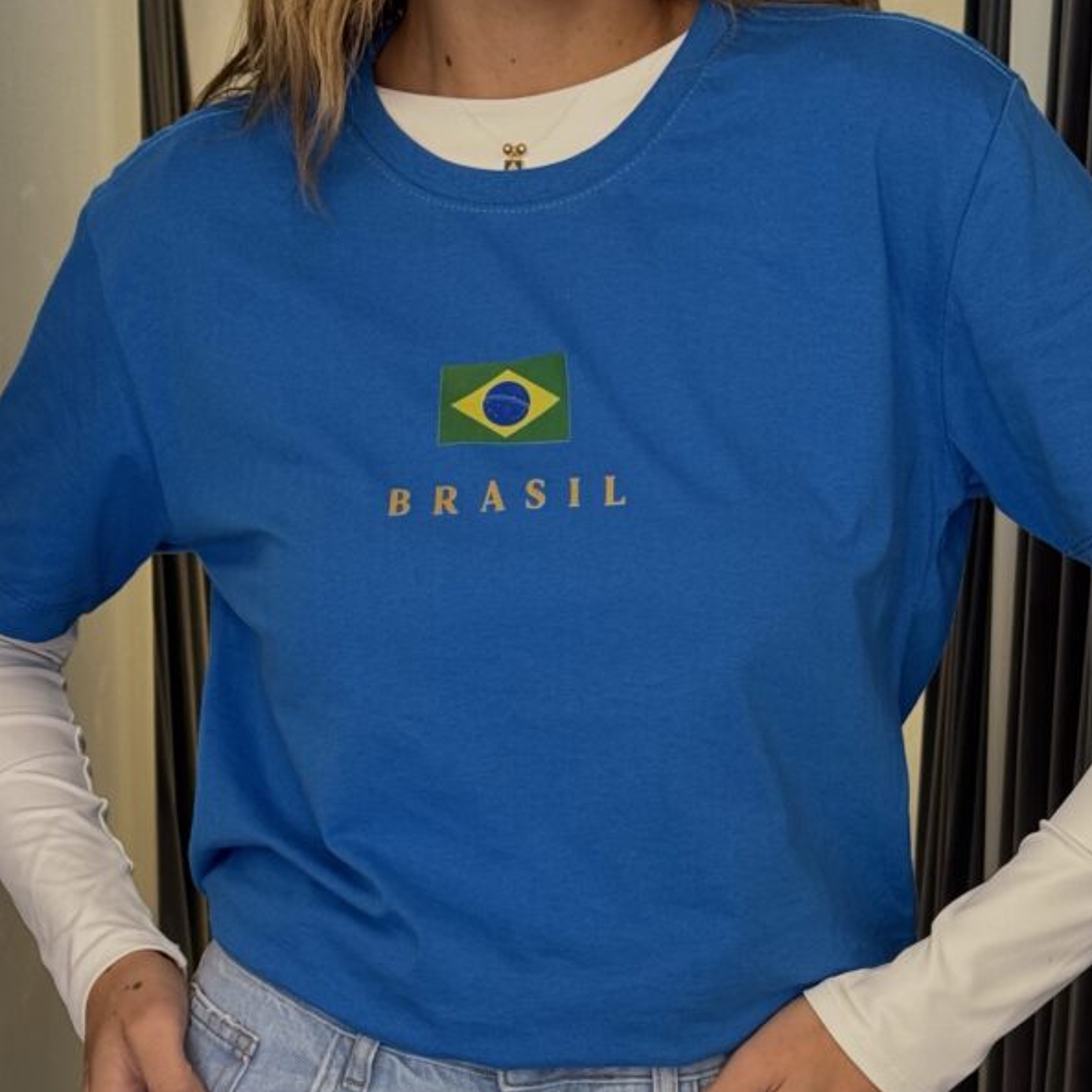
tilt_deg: -12.2
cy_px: 644
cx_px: 584
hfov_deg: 27.7
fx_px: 2213
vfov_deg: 27.7
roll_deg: +0.0
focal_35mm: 62
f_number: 1.78
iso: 64
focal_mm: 6.76
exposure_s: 1/60
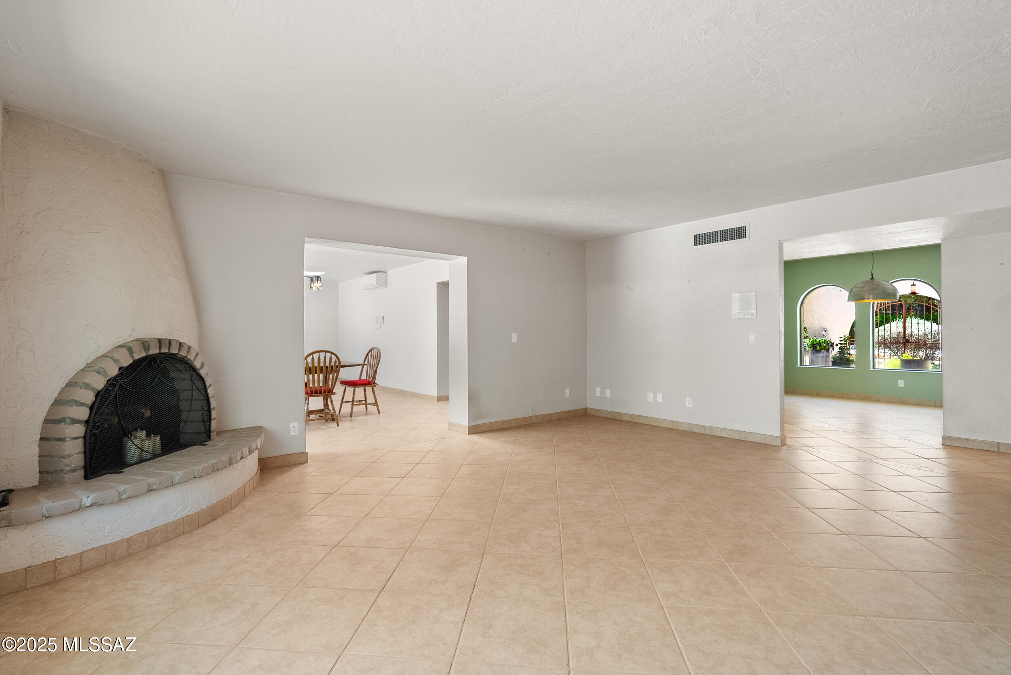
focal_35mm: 16
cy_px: 338
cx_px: 506
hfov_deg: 96.7
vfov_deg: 73.8
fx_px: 450
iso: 400
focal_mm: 16
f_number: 8
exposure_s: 1/2
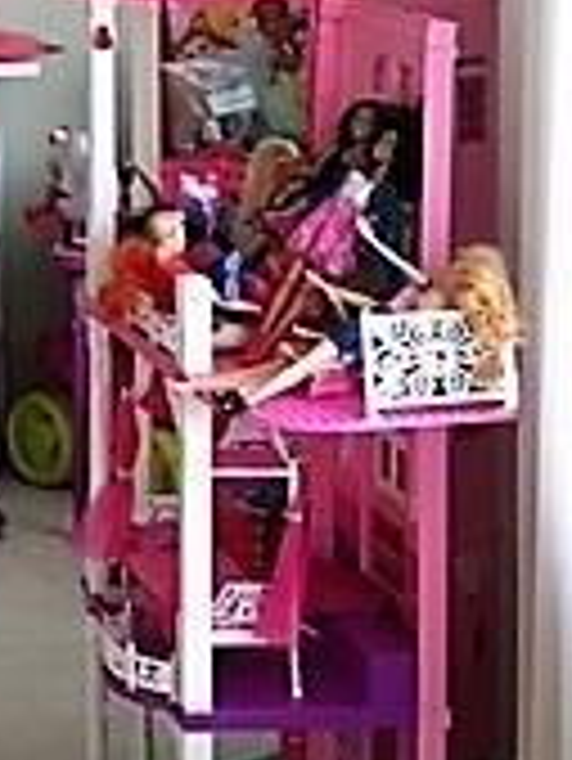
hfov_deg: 12.6
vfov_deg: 17.2
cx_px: -360
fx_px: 2420
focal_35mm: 110
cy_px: -90
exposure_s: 1/10
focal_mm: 4.15
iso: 80
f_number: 2.2
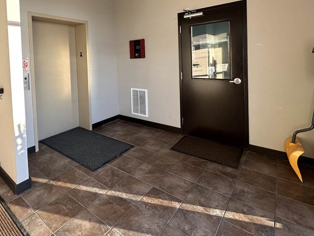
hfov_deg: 77.4
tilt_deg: -1.5
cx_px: 115
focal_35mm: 21
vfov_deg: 60.6
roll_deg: +2.3
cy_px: 65
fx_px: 191
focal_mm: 2.22
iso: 200
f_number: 2.2
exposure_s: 1/99
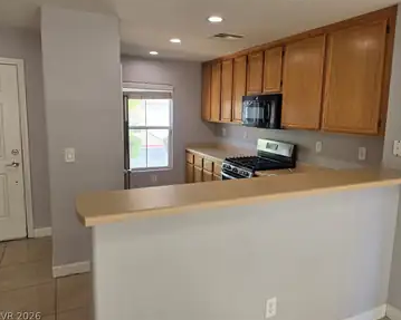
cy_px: 156
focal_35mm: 25
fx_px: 297
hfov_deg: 68.0
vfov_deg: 56.8
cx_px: 217
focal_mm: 6.5
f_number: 1.4
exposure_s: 1/120
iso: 25
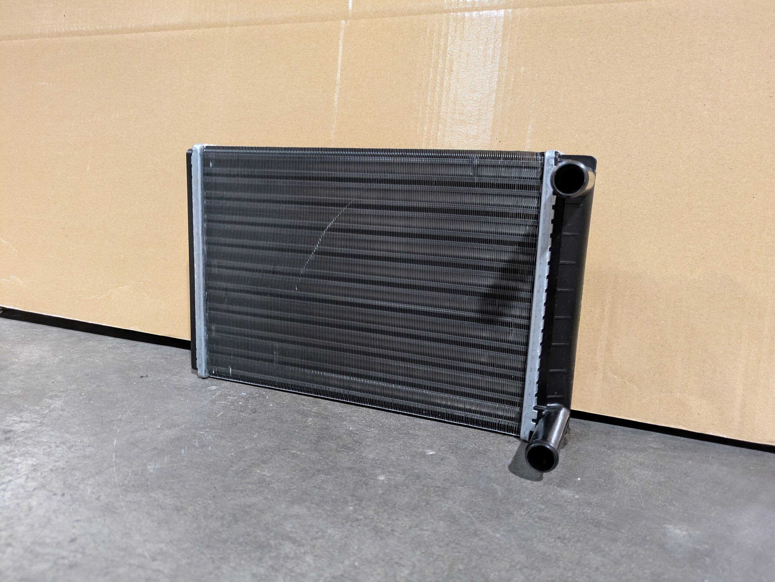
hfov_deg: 69.4
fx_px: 560
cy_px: 291
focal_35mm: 25
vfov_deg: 54.9
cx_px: 388
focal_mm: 5.43
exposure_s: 1/25
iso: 589
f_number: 1.89
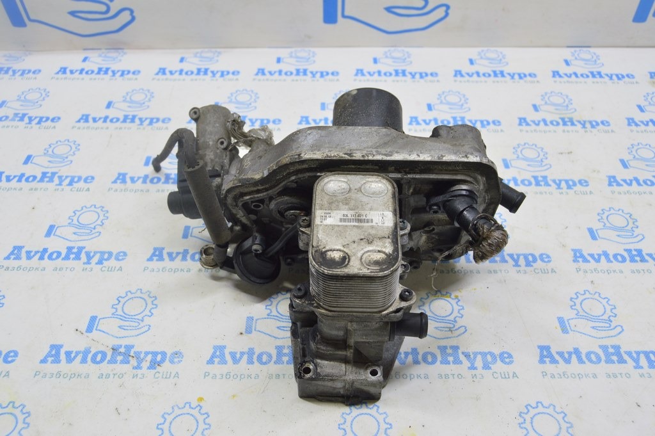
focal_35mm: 33
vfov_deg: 39.9
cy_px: 218
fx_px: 600
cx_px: 328
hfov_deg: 57.3
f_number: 5.6
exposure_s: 1/20
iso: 400
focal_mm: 22
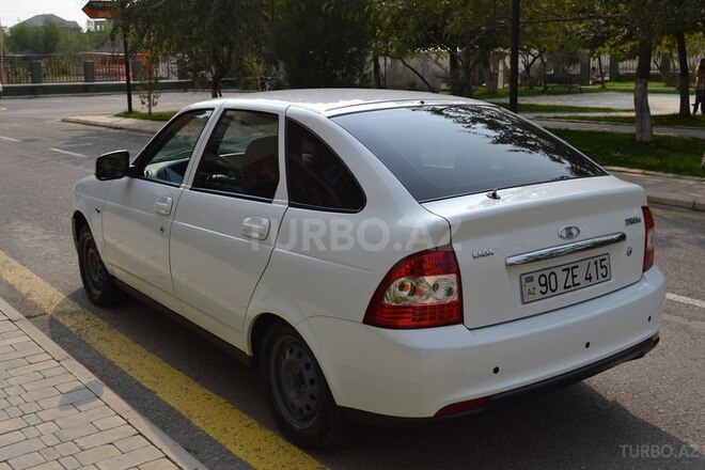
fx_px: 764
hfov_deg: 49.6
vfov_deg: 34.2
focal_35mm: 39
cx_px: 352
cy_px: 235
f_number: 8
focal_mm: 26
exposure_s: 1/250
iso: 100
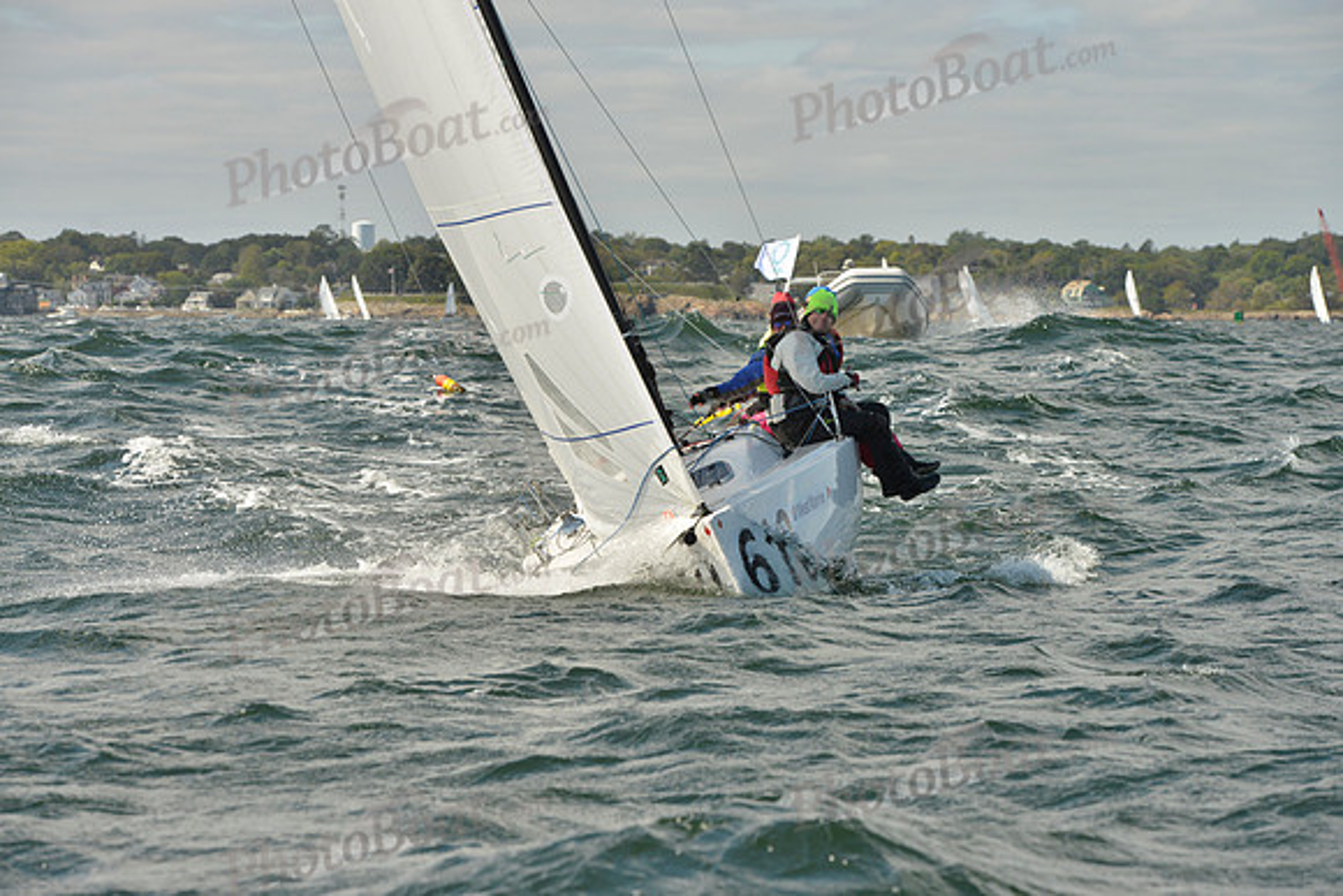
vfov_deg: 11.0
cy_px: 448
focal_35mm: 125
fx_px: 4664
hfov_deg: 16.4
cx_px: 672
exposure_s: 1/1600
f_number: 9
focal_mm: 125
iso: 400
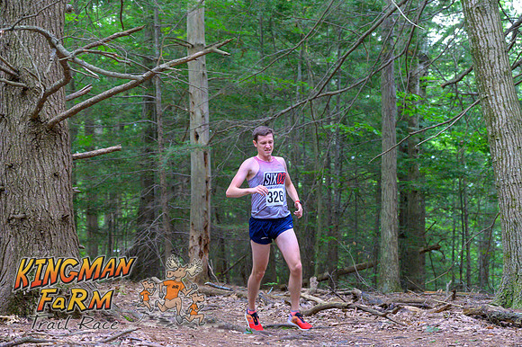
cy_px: 174
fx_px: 1246
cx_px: 261
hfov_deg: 23.7
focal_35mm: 86
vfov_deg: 15.9
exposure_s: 1/200
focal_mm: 86
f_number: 4
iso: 8000
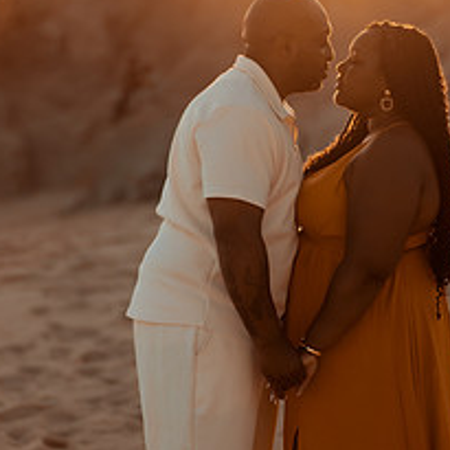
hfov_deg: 16.1
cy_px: 270
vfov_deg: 16.1
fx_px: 1588
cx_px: 281
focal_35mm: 108
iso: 100
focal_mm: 58
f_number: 1.4
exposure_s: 1/4000
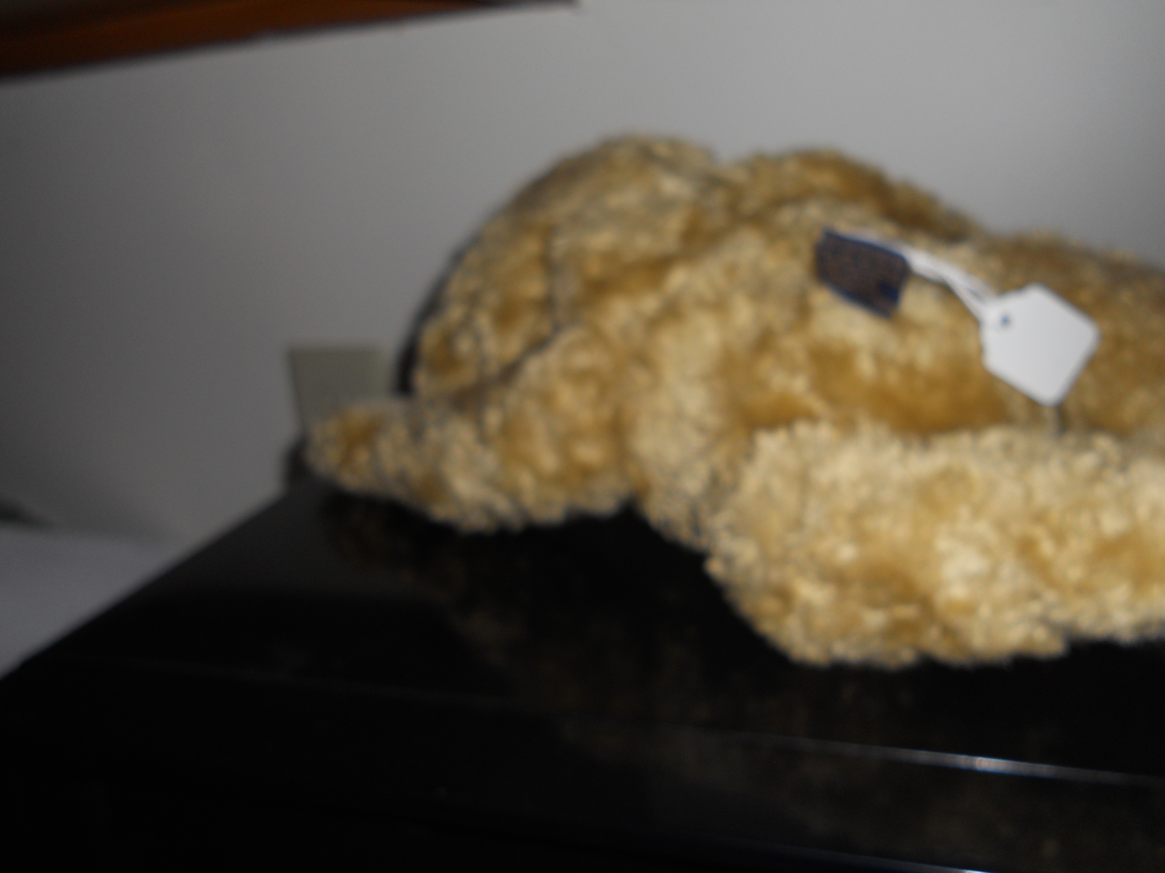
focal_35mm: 32
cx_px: 582
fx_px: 1077
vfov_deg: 44.2
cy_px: 436
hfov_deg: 56.8
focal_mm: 5.8
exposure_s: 1/25
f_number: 8.8
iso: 80
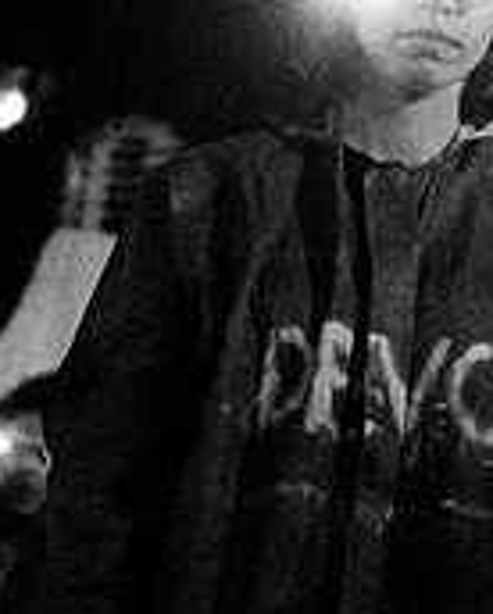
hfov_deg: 10.9
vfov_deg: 13.5
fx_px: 2585
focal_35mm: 142
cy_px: 259
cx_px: 168
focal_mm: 30
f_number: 1.8
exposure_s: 1/40
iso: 1250
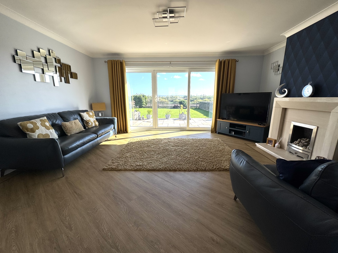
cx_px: 169
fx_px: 137
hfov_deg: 102.1
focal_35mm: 14
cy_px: 126
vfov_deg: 85.7
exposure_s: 1/587
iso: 40
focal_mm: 2.22
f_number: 2.2
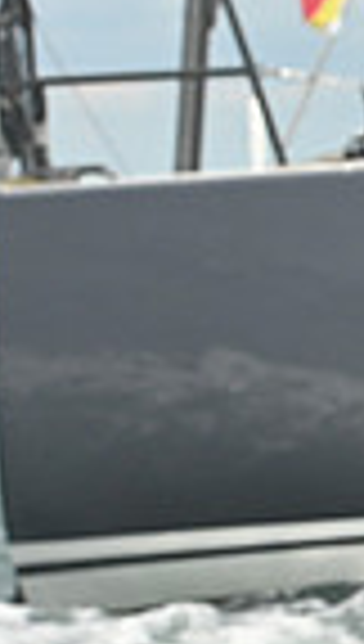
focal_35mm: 297
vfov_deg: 7.3
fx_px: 5069
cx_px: 1245
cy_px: 322
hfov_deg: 3.9
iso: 320
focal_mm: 70
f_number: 9
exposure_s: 1/1250
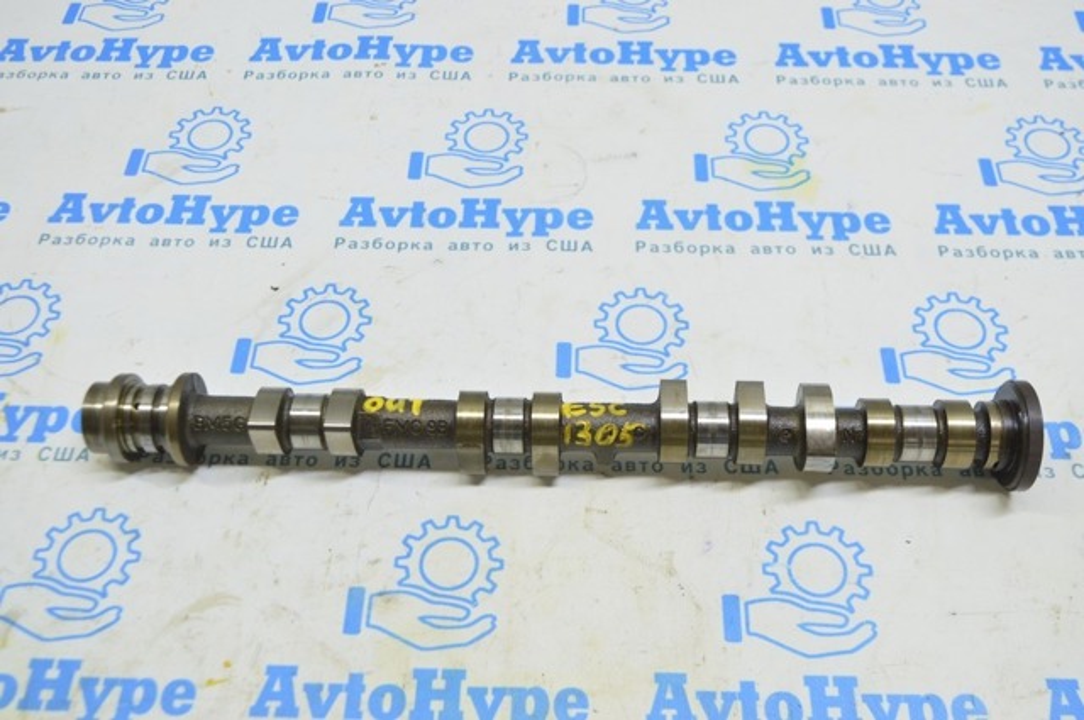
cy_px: 360
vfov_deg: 34.1
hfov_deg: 49.6
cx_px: 542
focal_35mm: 39
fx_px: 1173
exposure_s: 1/20
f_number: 5.6
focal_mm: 26
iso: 400
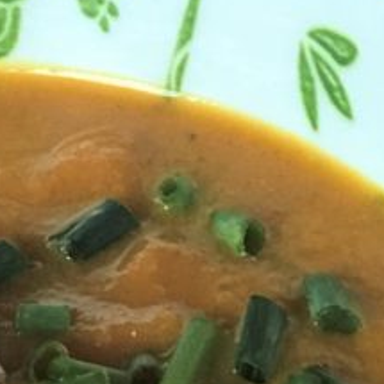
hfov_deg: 7.3
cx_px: 234
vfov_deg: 7.2
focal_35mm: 240
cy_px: 463
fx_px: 3012
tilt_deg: -47.5
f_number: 2.8
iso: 250
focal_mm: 6.6
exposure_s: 1/60
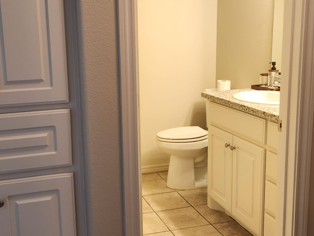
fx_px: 408
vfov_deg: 32.2
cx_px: 112
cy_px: 115
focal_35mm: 45
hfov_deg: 41.7
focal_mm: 5.4
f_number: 1.8
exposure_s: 1/120
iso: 160
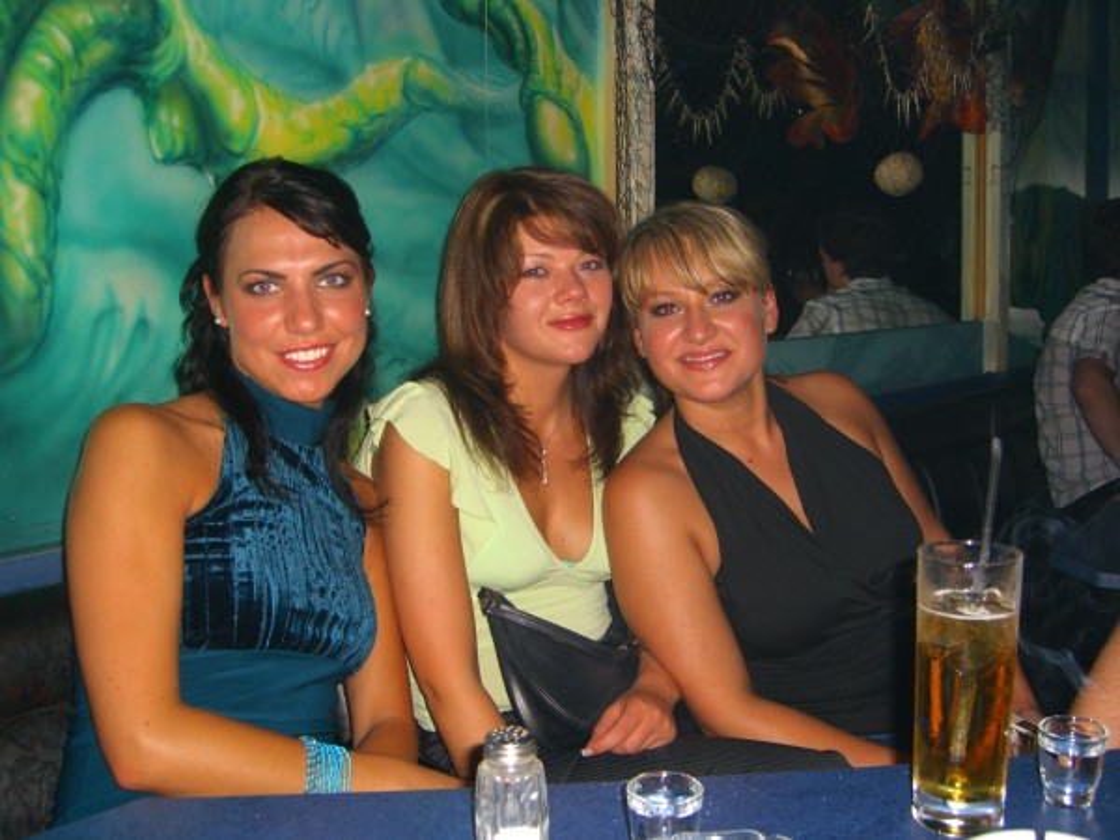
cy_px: 420
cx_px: 560
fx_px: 1229
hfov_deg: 49.0
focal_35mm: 38
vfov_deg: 37.7
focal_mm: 7.9
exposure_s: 1/60
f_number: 2.8
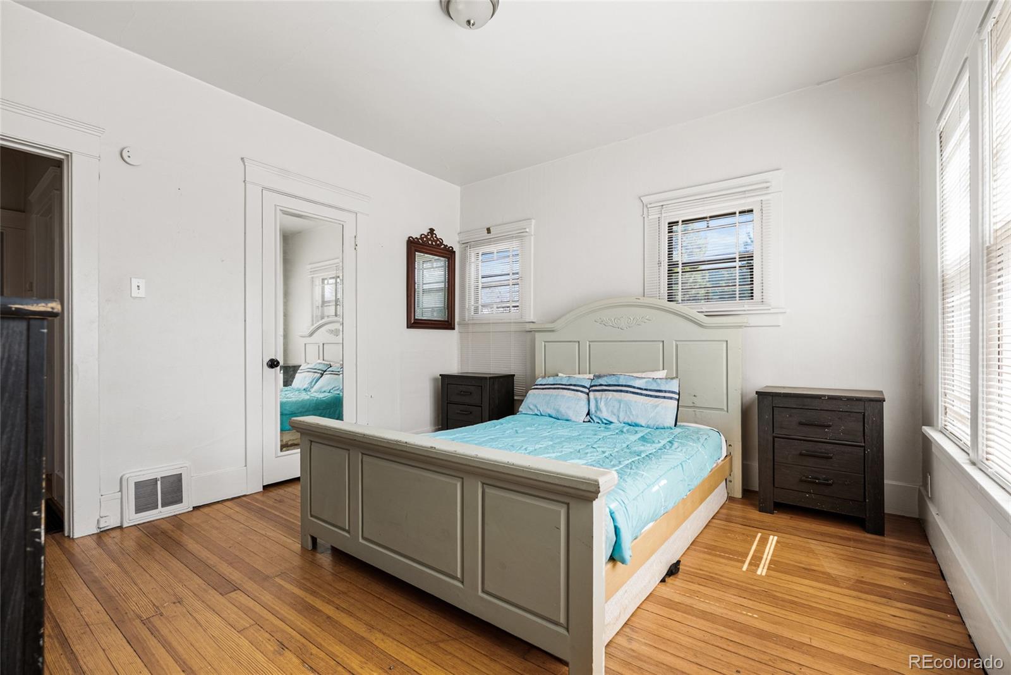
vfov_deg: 73.8
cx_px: 506
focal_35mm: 16
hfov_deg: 96.7
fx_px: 449
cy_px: 338
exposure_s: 1/5
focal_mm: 16
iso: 200
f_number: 8
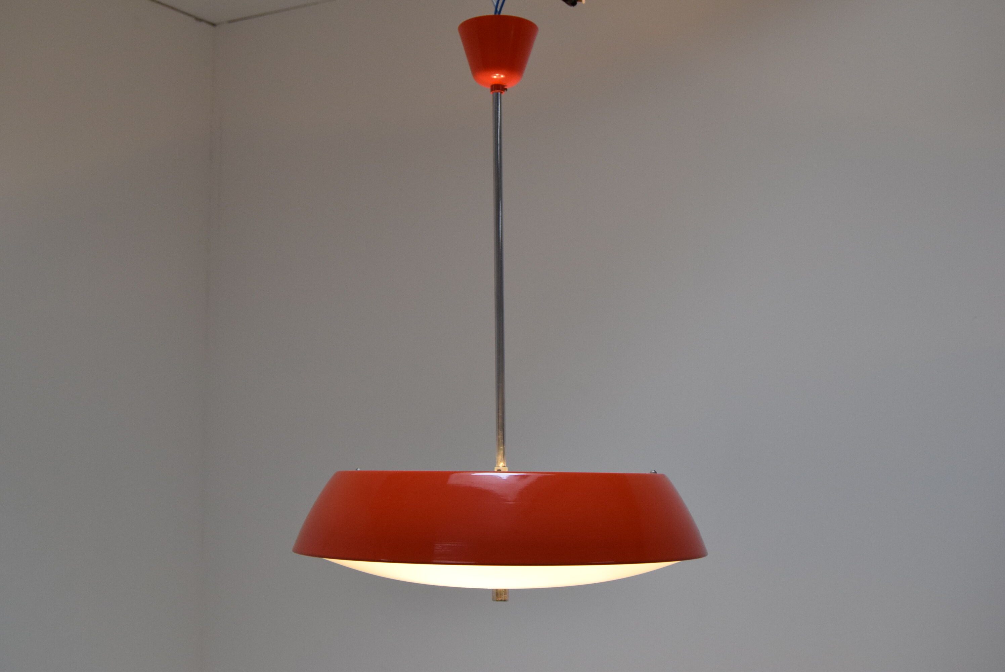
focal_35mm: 45
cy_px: 336
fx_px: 1257
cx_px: 502
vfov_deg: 29.9
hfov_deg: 43.6
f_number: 6.3
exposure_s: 1/160
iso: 1600
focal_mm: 30
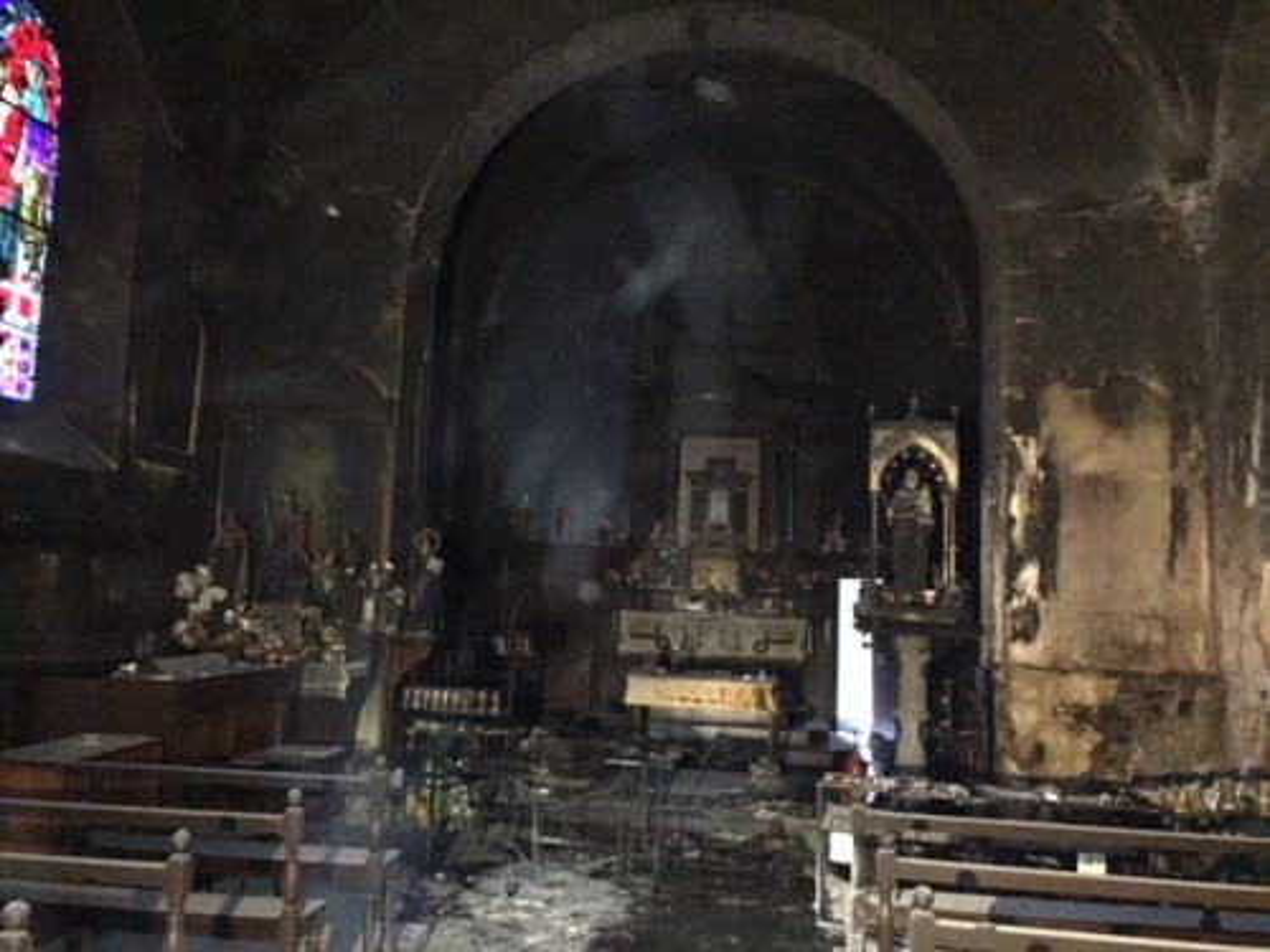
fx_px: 1064
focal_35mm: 29
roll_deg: -2.3
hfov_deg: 61.7
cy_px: 476
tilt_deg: +6.4
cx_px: 635
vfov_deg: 48.2
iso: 2000
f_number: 2.2
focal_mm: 4.15
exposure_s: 1/17
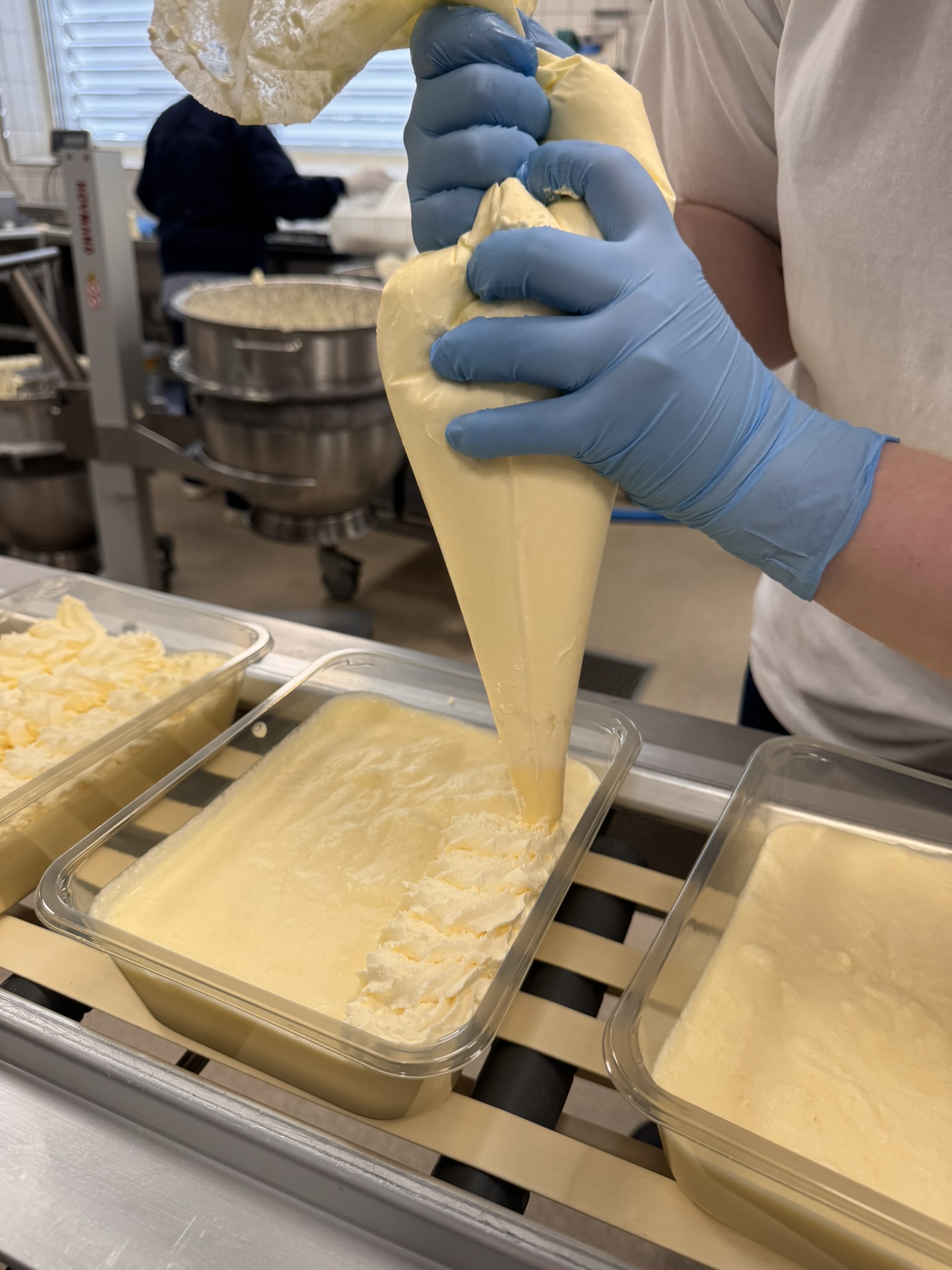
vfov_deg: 71.6
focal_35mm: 24
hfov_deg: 56.8
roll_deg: -2.2
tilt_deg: -26.1
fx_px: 880
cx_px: 476
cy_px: 635
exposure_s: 1/81
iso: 64
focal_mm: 6.76
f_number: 1.78
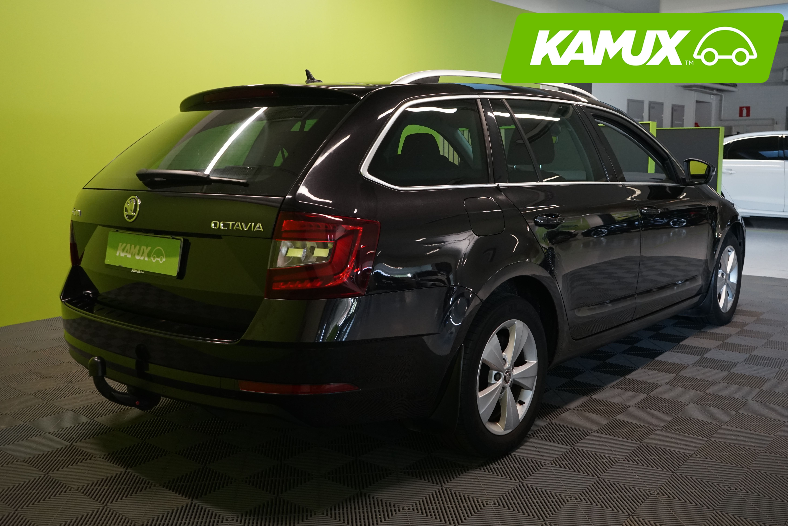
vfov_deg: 38.9
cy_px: 258
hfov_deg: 55.8
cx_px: 399
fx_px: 744
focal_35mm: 34
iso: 1600
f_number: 6.3
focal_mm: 33
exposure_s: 1/30
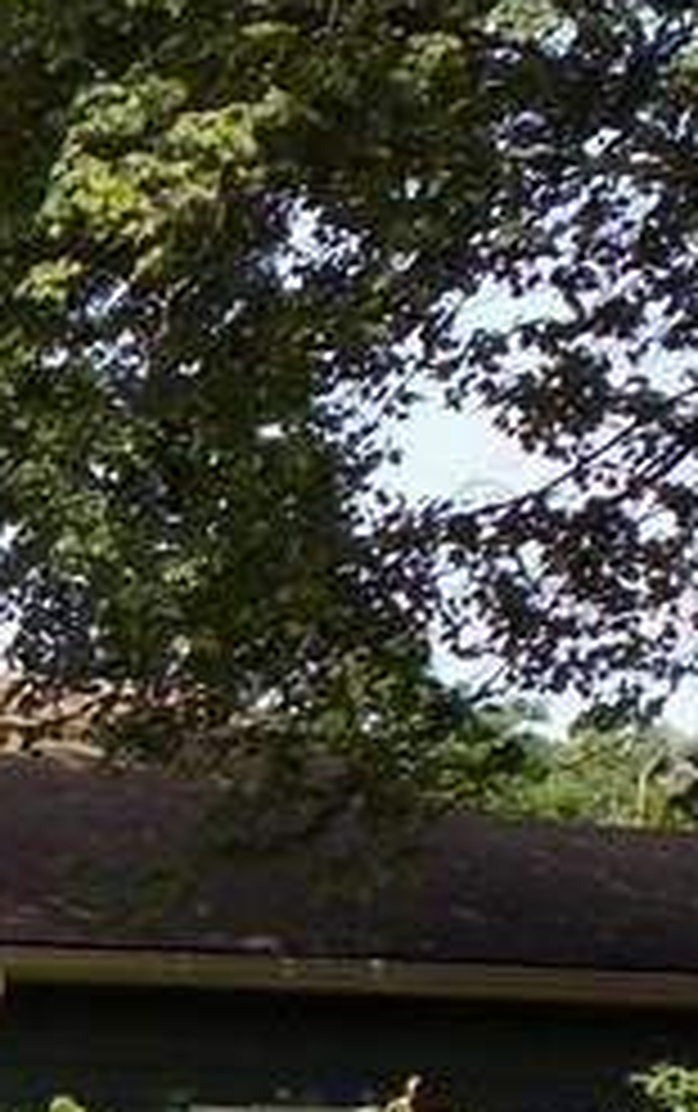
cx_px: -1063
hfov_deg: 6.9
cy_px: 1067
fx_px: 5463
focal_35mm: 180
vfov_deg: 11.5
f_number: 3.6
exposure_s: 1/320
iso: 80
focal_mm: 7.3
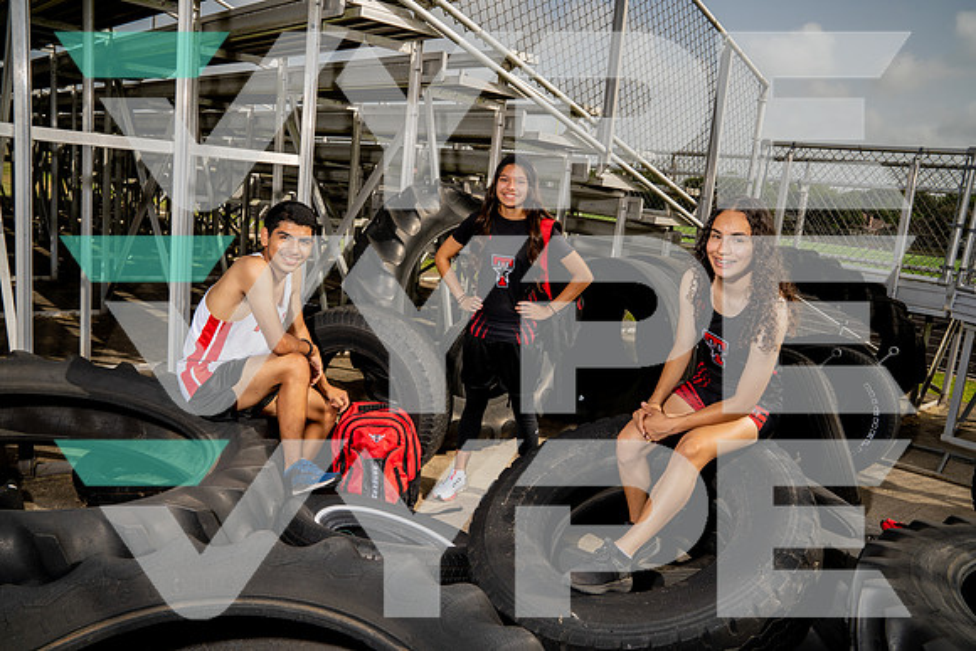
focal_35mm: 28
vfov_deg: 46.4
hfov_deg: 65.5
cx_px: 488
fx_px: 759
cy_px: 326
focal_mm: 28
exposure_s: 1/250
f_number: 10
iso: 100
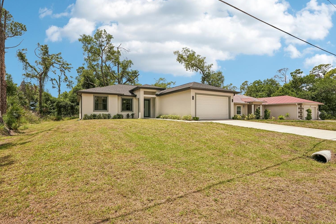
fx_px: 159
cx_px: 159
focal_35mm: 17
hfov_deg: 93.2
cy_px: 113
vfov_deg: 70.4
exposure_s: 1/1000
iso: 400
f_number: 8
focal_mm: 16
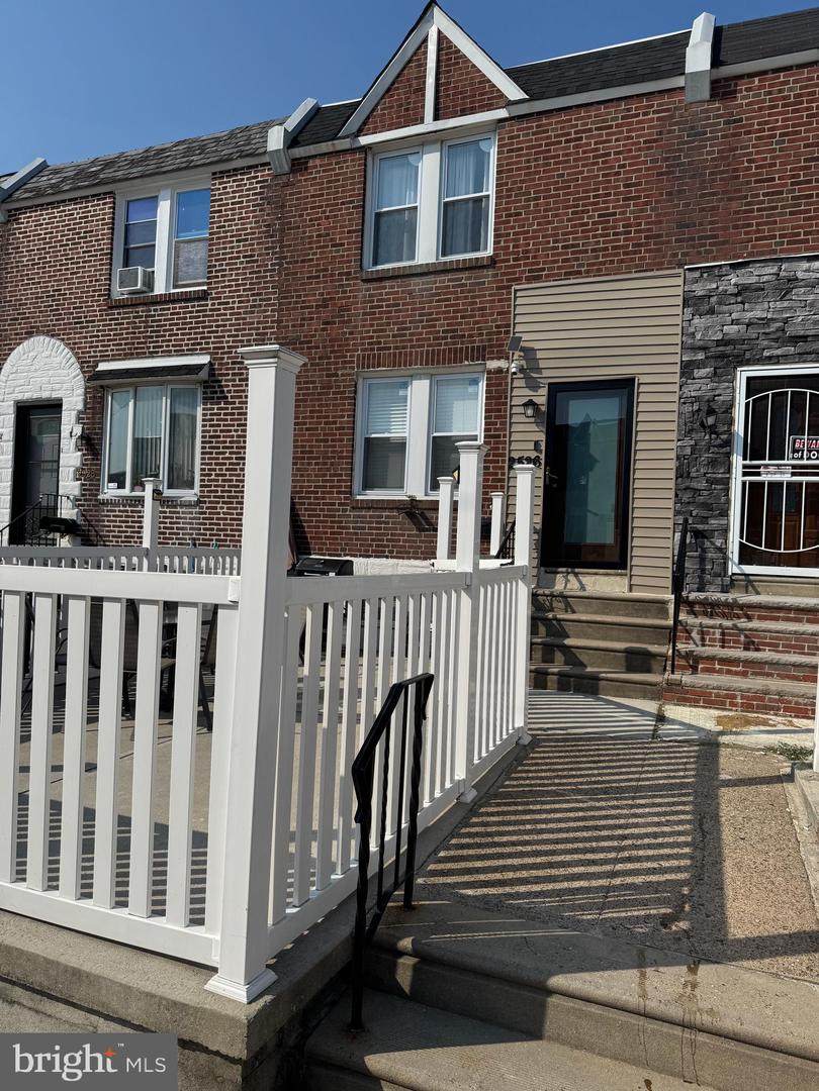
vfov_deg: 71.6
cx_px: 410
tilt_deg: +0.3
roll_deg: -4.6
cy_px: 546
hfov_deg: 56.8
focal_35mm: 24
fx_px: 757
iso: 80
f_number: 1.78
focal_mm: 6.76
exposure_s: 1/7937
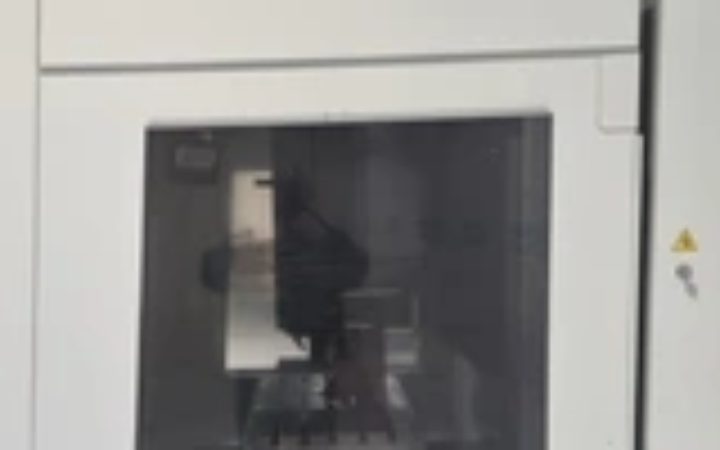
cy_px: 432
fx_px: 1197
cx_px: 310
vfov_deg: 20.7
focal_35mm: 61
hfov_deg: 33.4
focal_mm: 5.4
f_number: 1.8
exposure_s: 1/120
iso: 160
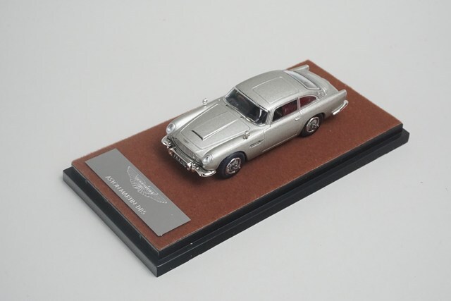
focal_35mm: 64
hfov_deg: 31.2
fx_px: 808
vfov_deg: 21.1
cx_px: 226
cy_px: 150
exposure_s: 1/25
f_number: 18
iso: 3200
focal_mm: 43
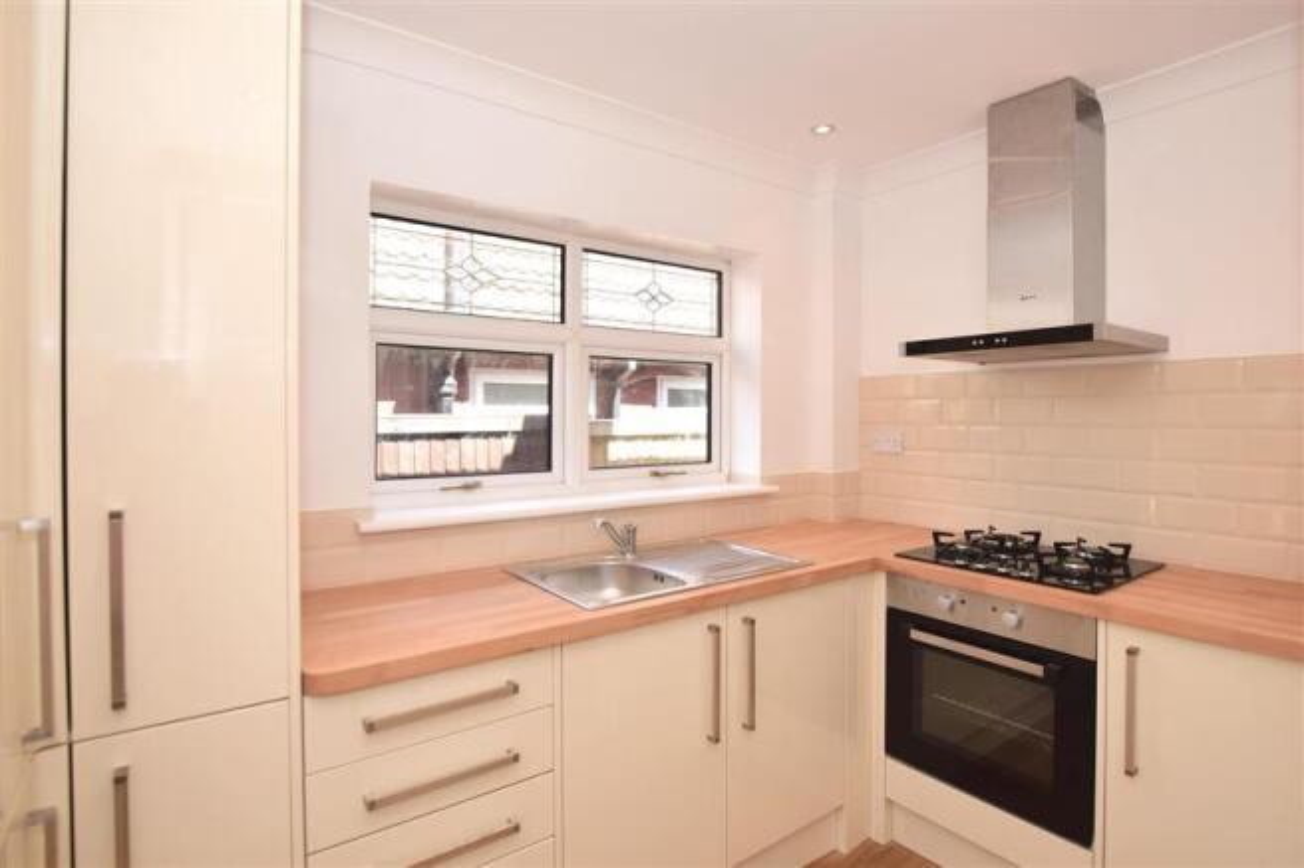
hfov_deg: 95.0
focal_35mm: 16
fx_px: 597
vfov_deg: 72.0
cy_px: 434
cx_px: 652
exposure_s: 1/125
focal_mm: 11
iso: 200
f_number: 5.6
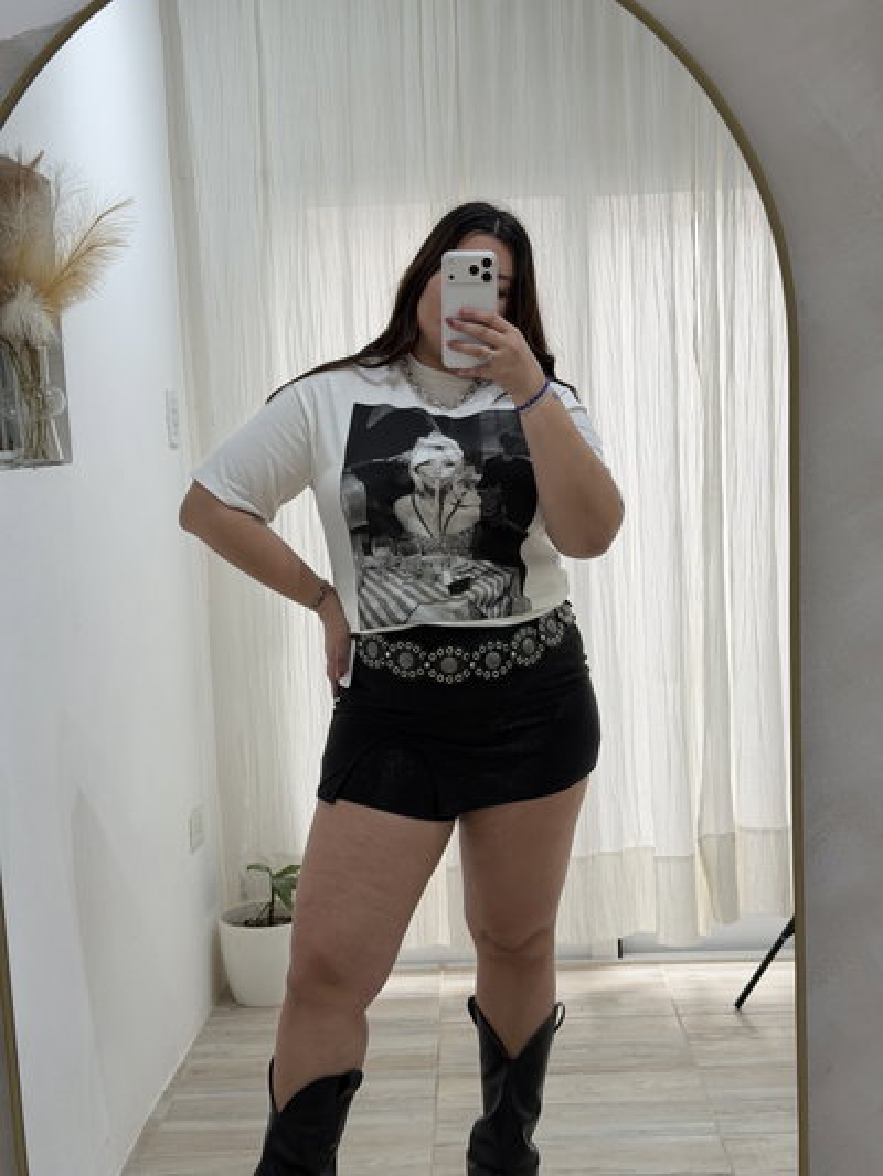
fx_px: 1632
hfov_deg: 30.3
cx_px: 442
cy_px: 588
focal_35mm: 48
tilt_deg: -15.6
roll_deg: +3.9
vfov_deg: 39.6
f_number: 1.78
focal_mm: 6.76
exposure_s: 1/100
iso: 80
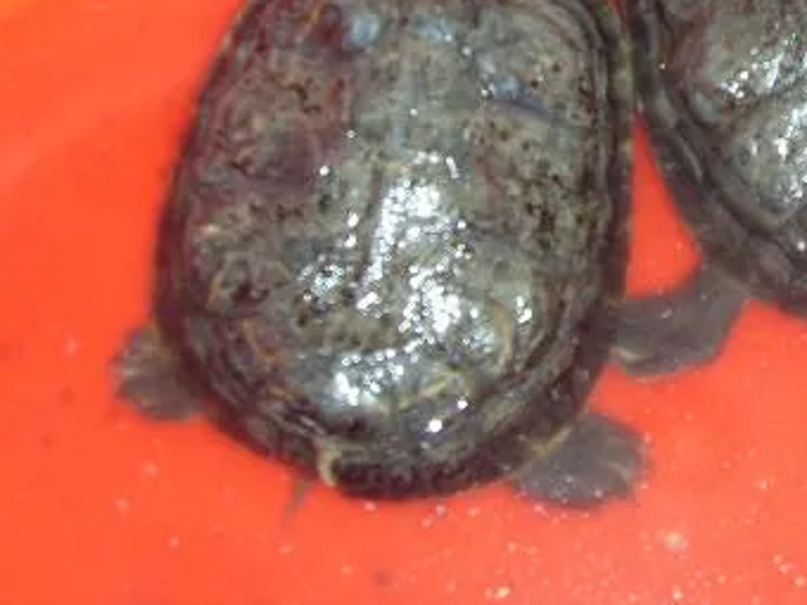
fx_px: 1748
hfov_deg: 25.7
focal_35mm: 75
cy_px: 159
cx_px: 604
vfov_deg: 19.5
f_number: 3.5
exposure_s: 1/45
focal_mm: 6.6
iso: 100
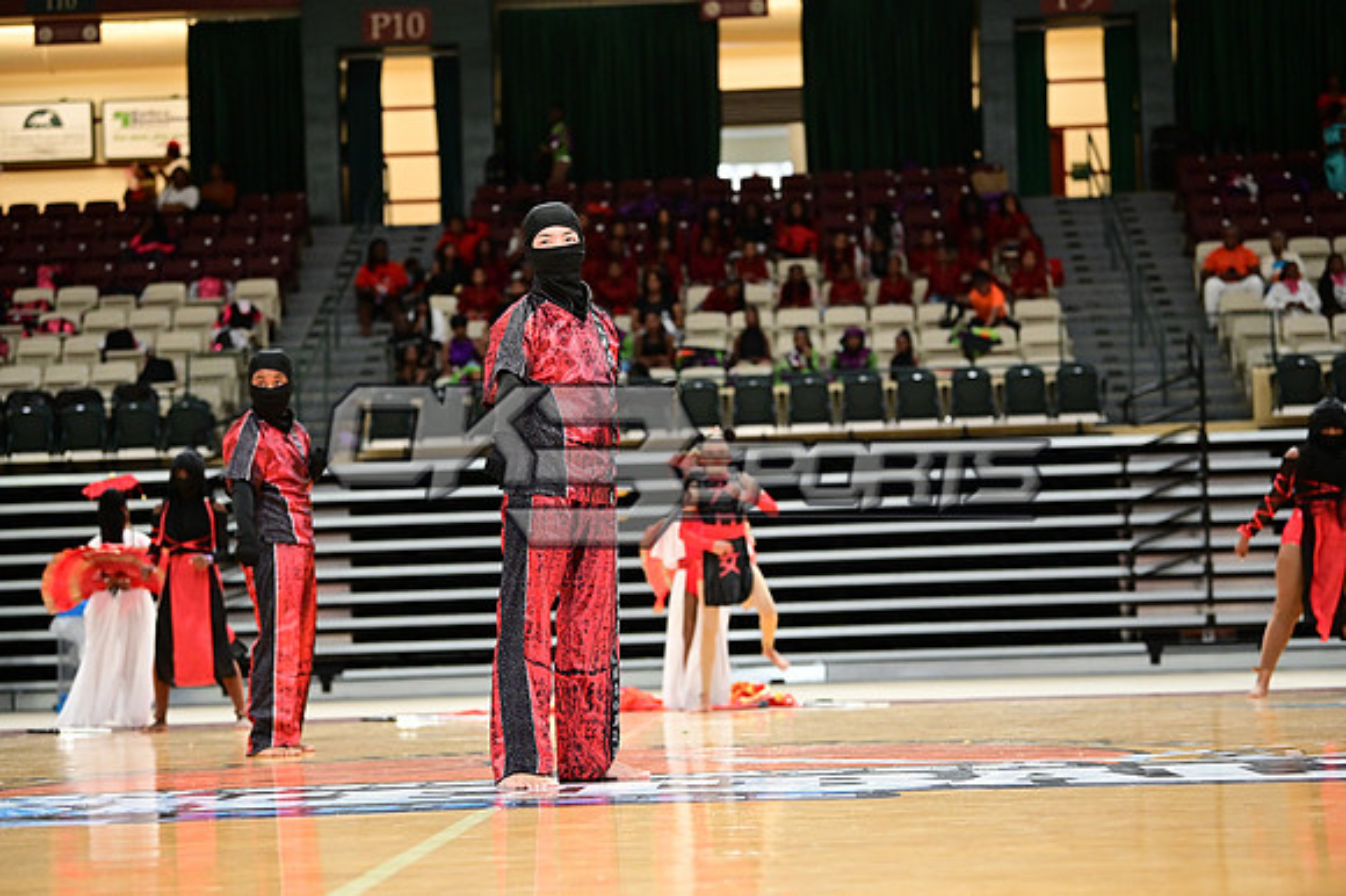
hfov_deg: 23.9
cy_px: 448
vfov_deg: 16.1
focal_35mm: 85
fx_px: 3176
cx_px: 673
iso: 6400
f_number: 3.2
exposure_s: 1/1000
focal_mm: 85
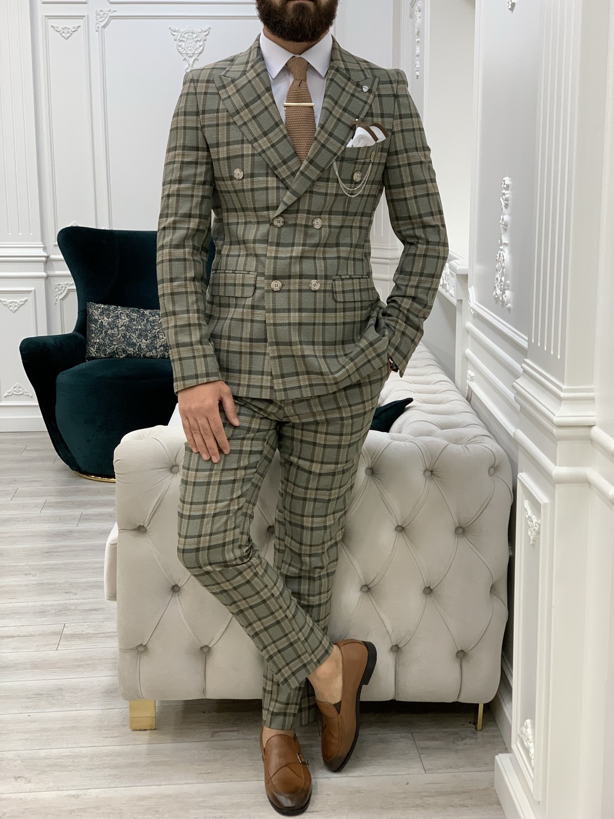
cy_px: 410
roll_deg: -0.6
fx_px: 1230
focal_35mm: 52
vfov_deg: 36.8
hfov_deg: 28.0
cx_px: 307
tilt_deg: -11.2
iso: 125
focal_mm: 6
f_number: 2.4
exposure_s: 1/118
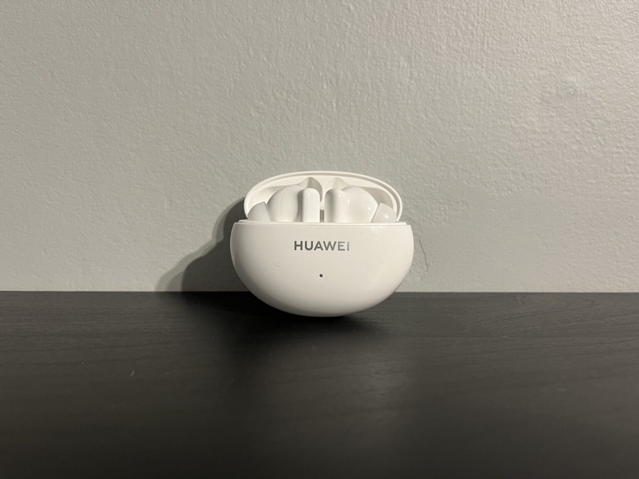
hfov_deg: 67.3
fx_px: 480
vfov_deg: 53.1
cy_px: 240
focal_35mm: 26
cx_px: 320
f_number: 1.6
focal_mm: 5.1
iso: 160
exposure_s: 1/50
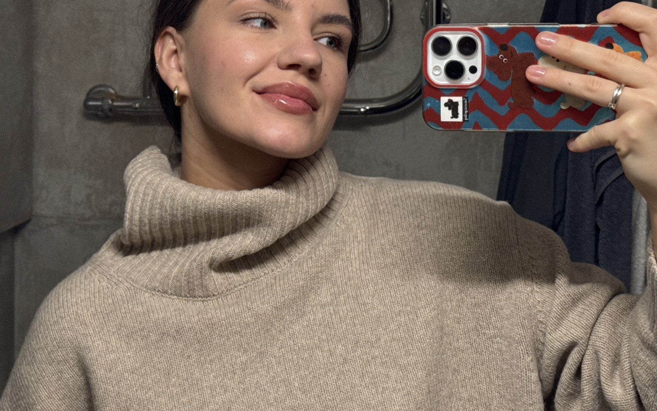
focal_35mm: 67
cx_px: 340
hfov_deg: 30.6
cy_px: 116
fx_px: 1200
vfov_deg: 19.3
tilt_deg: -3.7
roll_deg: -0.1
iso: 160
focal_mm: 6.76
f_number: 1.78
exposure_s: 1/50
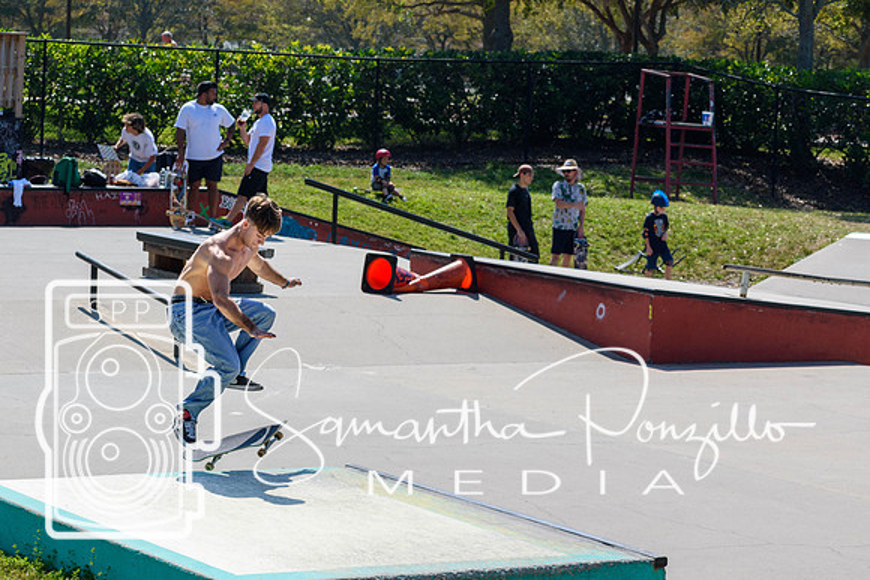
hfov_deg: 17.5
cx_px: 435
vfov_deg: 11.7
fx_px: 2828
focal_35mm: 117
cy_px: 290
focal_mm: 78
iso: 200
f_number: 9
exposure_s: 1/1250
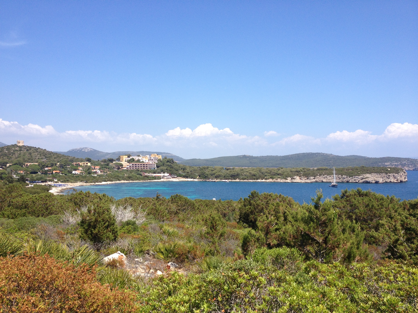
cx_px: 209
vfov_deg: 40.7
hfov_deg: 52.6
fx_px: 423
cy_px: 156
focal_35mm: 35
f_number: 2.4
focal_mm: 4.28
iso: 50
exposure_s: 1/1534
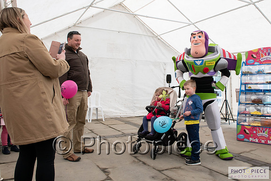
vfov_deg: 44.1
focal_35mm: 30
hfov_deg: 62.6
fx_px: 223
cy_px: 77
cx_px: 148
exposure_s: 1/80
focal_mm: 24
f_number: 8
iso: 280
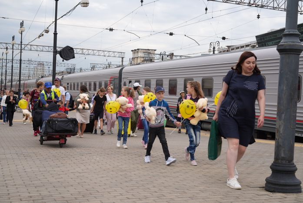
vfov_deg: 29.3
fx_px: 387
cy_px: 102
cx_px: 152
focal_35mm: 46
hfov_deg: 42.7
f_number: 5.6
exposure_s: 1/200
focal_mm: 46
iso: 100
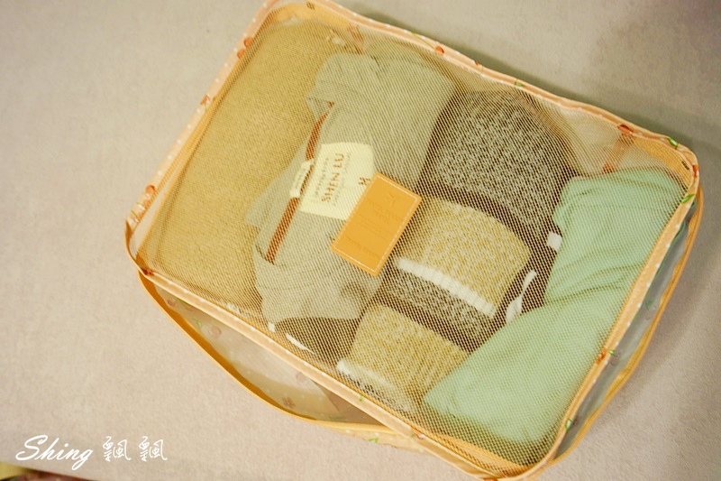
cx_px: 360
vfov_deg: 43.6
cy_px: 240
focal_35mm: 30
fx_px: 601
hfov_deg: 61.9
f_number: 6.3
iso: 500
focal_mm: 30
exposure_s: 1/13
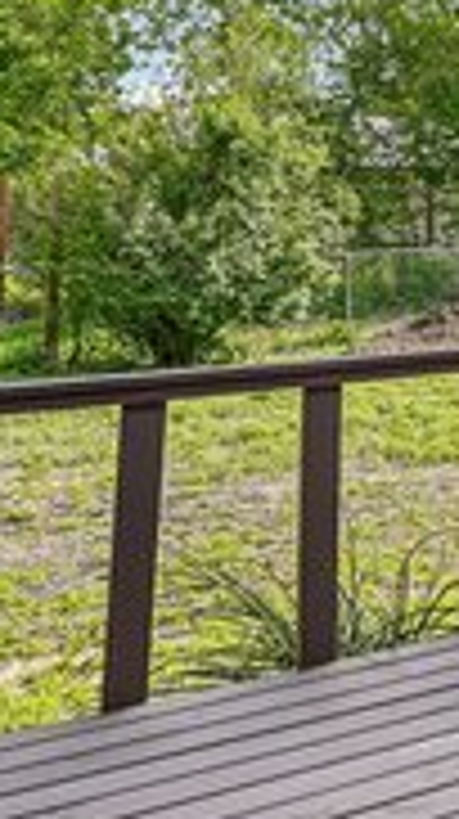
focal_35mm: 61
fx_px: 1320
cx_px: 1138
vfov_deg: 33.8
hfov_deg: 13.5
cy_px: 209
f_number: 8
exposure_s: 1/200
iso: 100
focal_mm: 16.5
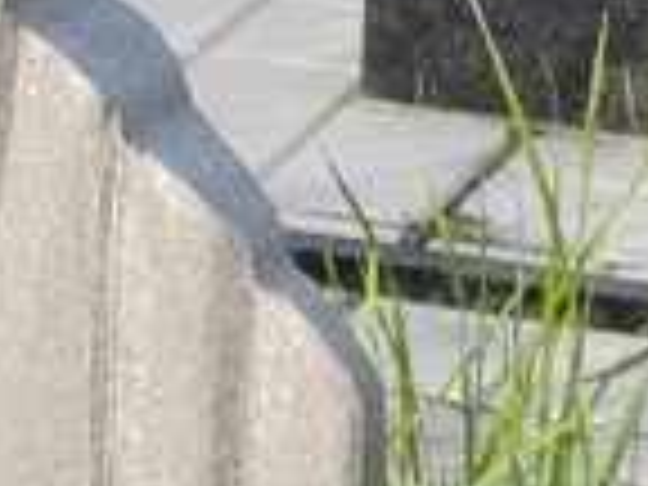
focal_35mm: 384
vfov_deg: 3.8
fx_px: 7188
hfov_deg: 5.1
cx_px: -486
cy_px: 1012
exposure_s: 1/240
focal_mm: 5.52
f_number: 1.9
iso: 100
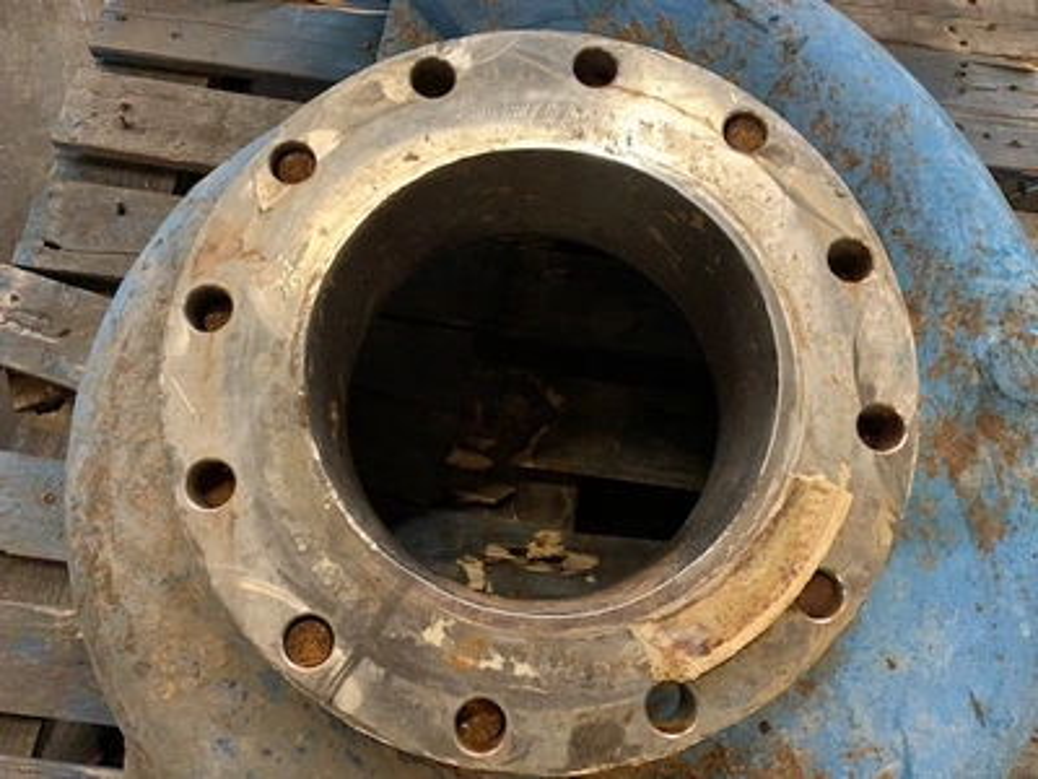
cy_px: 390
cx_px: 519
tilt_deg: -73.3
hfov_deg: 67.3
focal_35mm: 26
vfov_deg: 53.1
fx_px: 780
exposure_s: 1/40
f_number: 1.8
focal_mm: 4.25
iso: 400
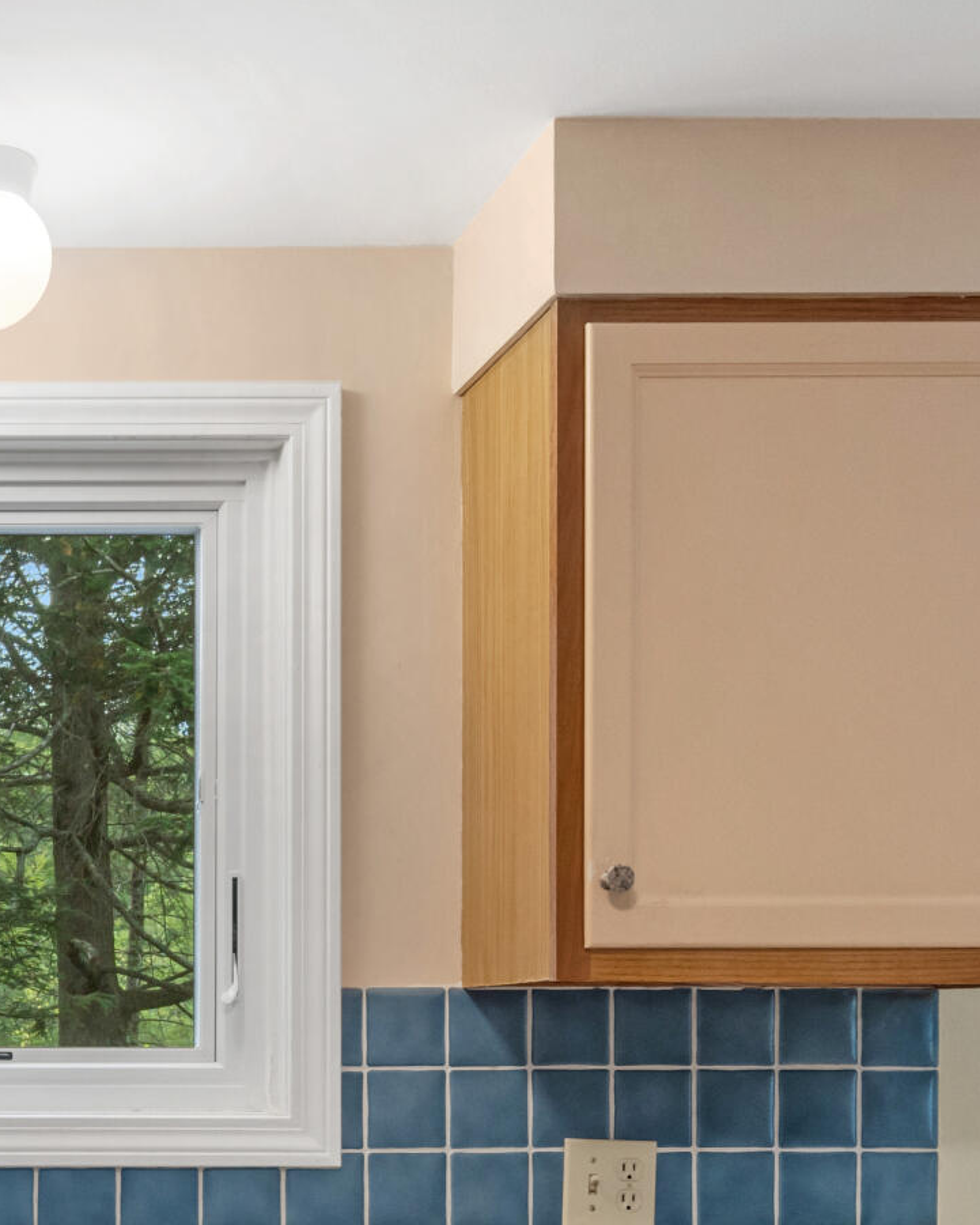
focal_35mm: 50
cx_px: -207
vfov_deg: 35.6
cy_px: 1051
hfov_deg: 26.7
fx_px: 1812
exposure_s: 1/30
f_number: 7.1
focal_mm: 16
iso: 1000
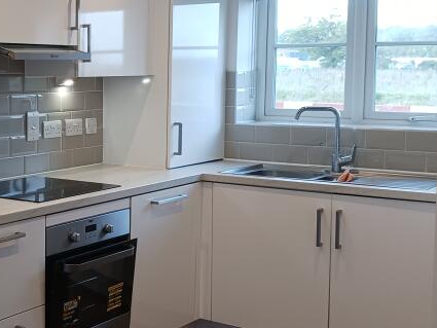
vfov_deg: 22.6
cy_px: 165
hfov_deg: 28.8
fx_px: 821
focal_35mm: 65
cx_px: 58
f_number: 1.8
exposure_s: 1/50
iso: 160
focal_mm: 4
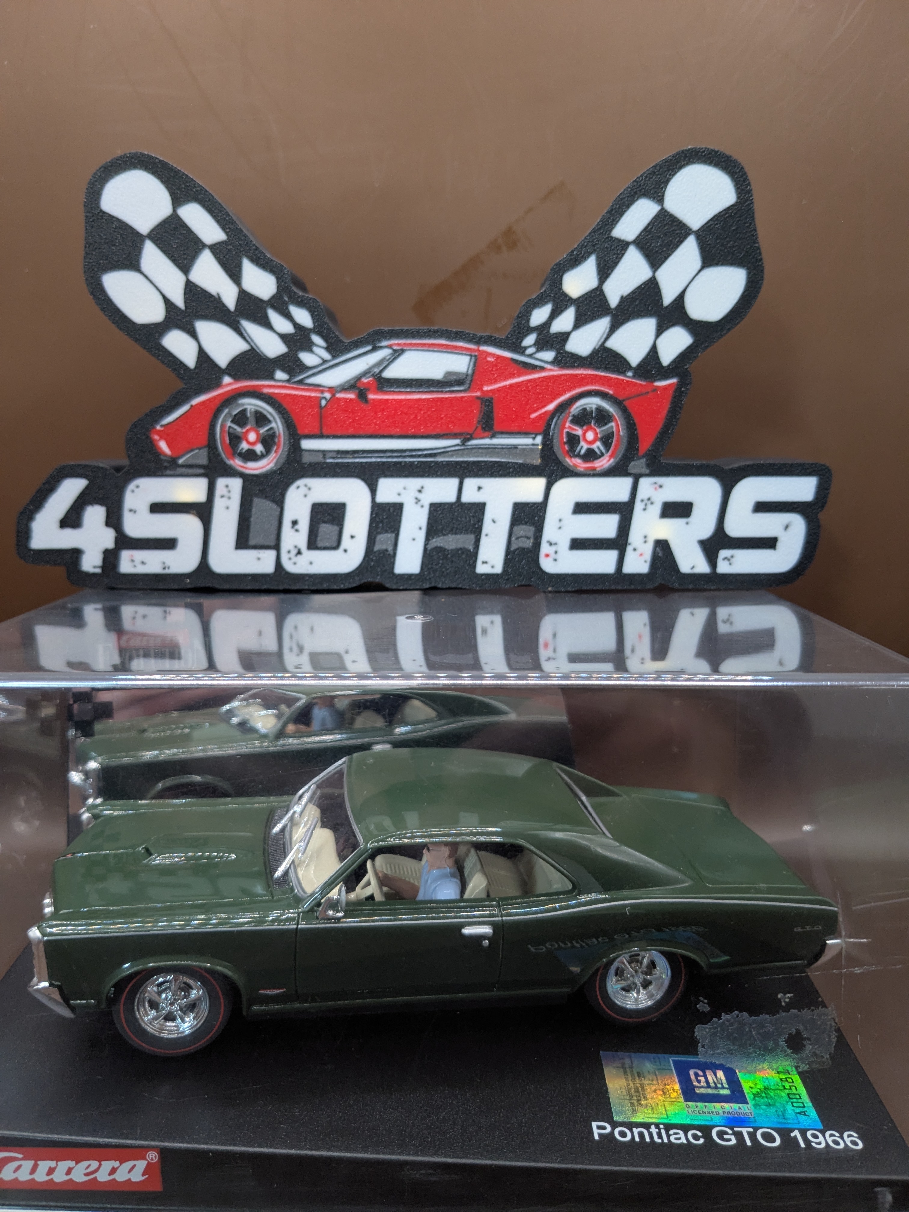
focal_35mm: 27
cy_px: 606
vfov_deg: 65.3
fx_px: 945
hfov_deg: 51.4
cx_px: 454
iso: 157
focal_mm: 4.38
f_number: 1.73
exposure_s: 1/25
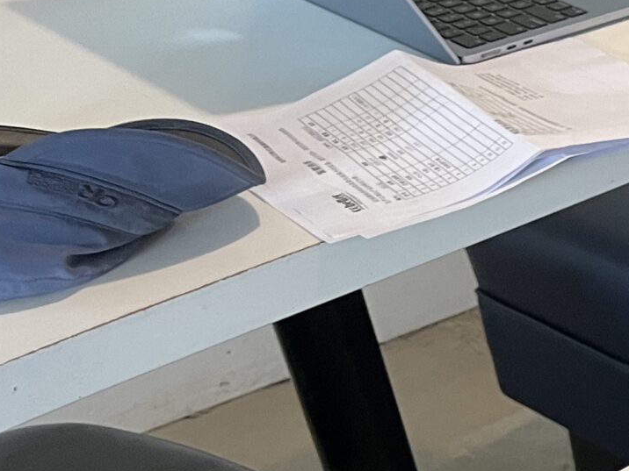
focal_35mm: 93
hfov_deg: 17.4
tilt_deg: -40.7
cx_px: 1106
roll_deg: -1.5
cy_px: 718
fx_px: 1690
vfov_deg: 14.7
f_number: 1.6
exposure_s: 1/60
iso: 125
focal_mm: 5.1
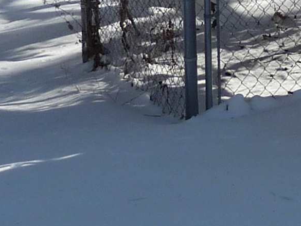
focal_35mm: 147
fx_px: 1278
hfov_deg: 12.2
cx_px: 557
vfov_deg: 9.0
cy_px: -331
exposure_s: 1/640
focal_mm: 4.7
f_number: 3.3
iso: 100
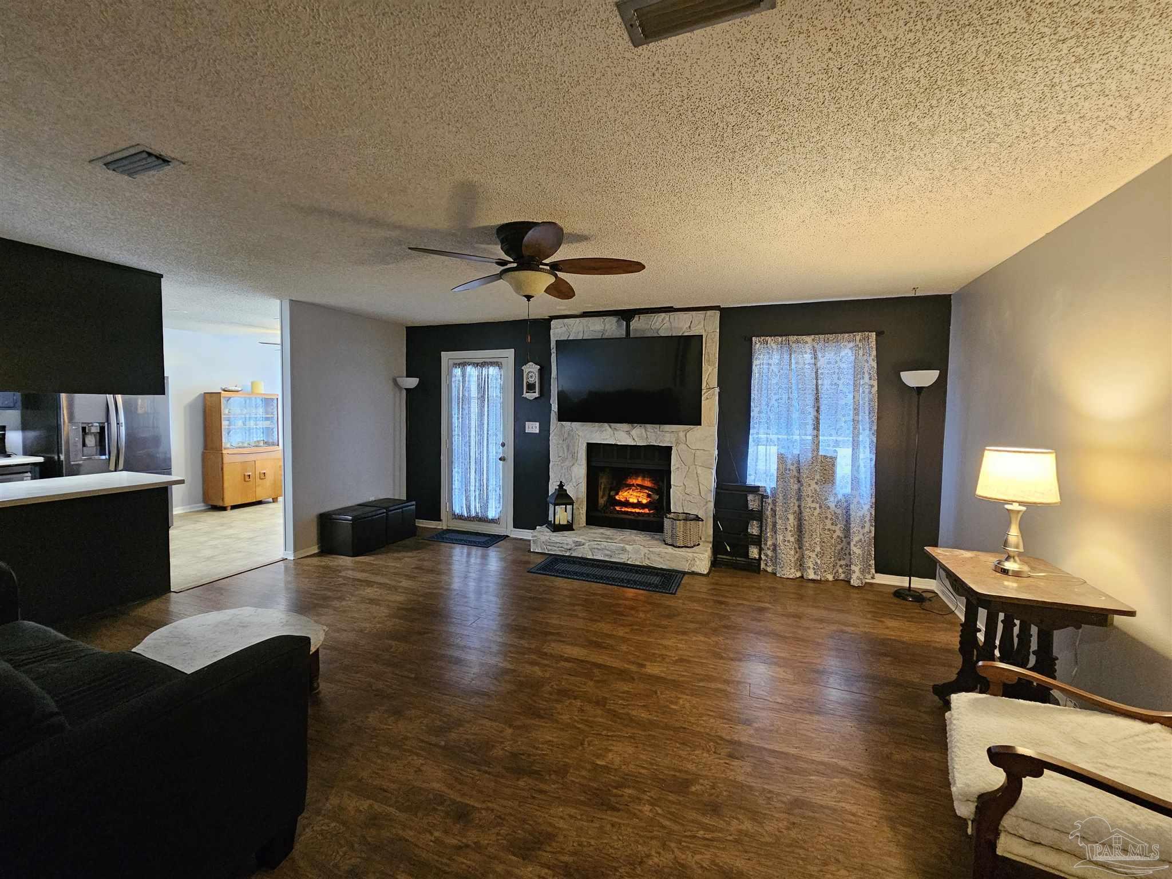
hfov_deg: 106.2
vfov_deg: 89.9
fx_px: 440
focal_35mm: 13
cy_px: 440
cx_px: 586
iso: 640
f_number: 2.2
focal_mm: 2.2
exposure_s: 1/30
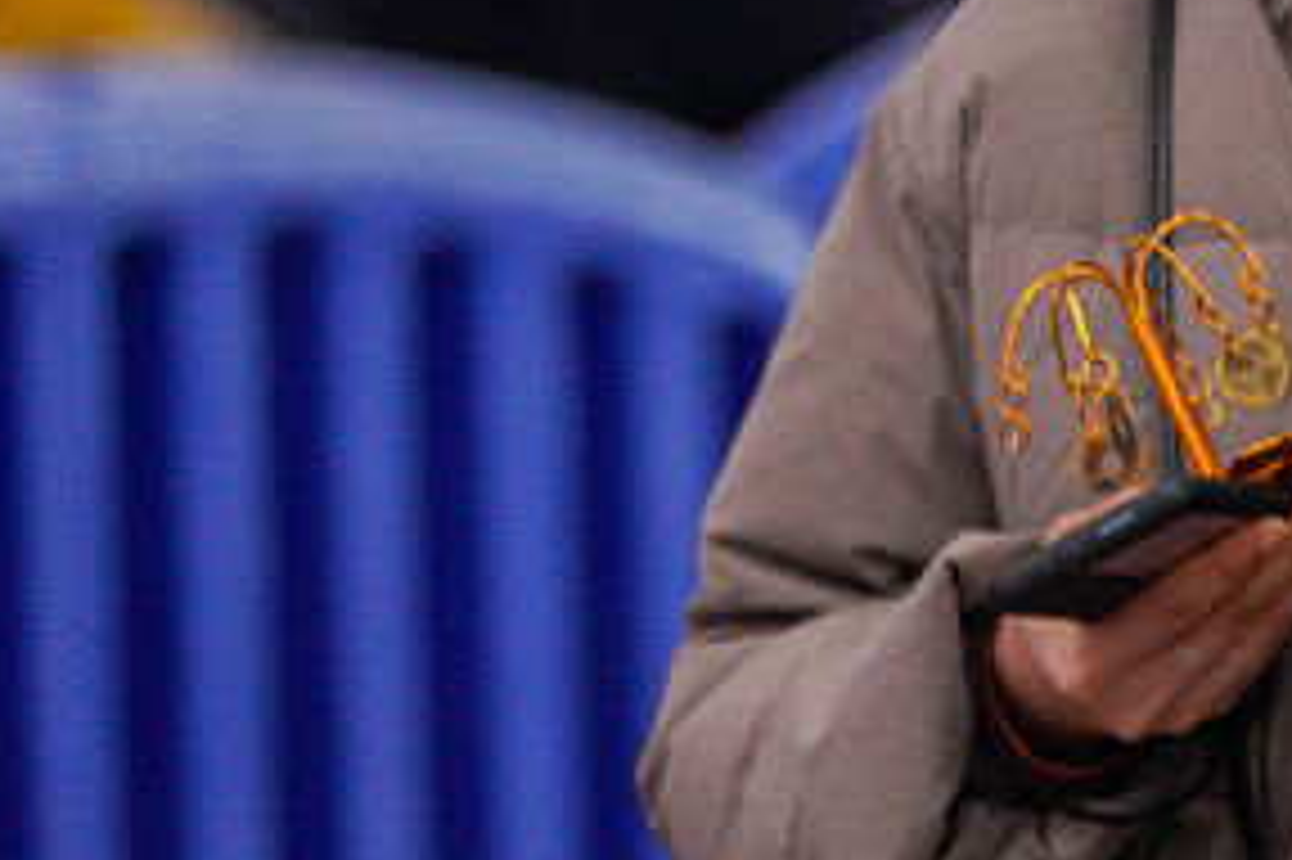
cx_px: 2003
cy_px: 0
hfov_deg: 3.6
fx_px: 20265
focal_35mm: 565
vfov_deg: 2.4
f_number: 2.8
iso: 1600
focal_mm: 135
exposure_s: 1/125
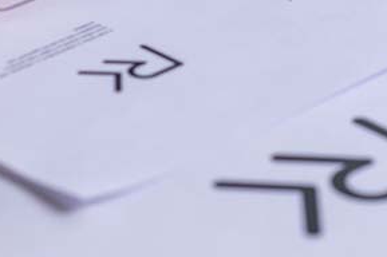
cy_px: -16
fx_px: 2845
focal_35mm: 265
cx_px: 252
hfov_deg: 7.8
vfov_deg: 5.2
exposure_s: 1/80
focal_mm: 85
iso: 200
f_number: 4
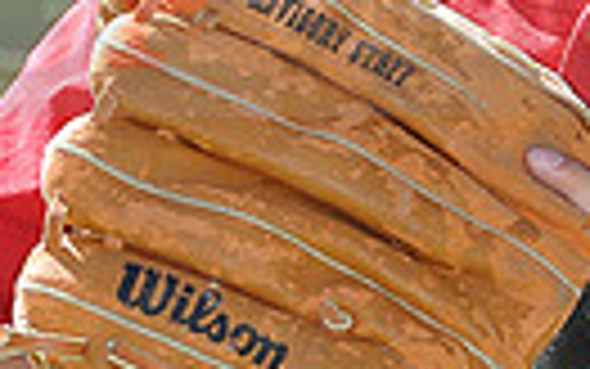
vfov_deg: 1.8
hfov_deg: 2.8
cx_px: 585
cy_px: -27
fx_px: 11968
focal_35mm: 744
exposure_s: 1/640
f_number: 4.5
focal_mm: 165
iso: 200
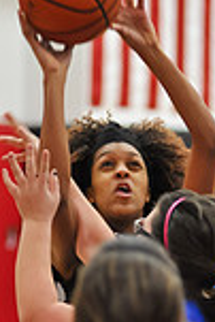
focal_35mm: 253
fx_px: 2261
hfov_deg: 5.4
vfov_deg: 8.1
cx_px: 131
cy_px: 358
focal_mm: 85
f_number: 2.2
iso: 2000
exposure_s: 1/500
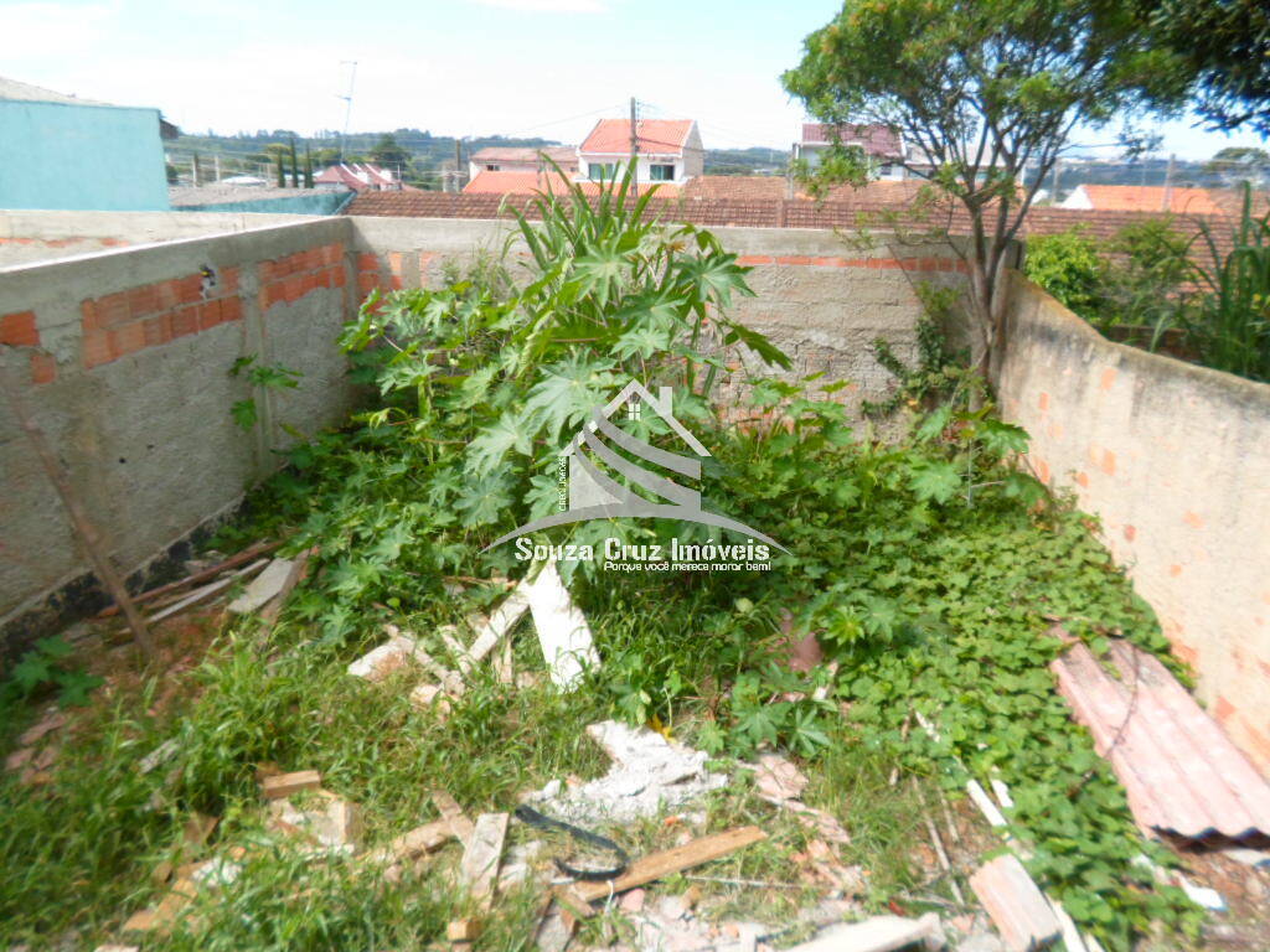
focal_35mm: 25
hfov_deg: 69.4
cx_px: 635
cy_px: 476
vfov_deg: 54.9
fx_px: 917
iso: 80
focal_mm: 4.5
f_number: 2.5
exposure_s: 1/750
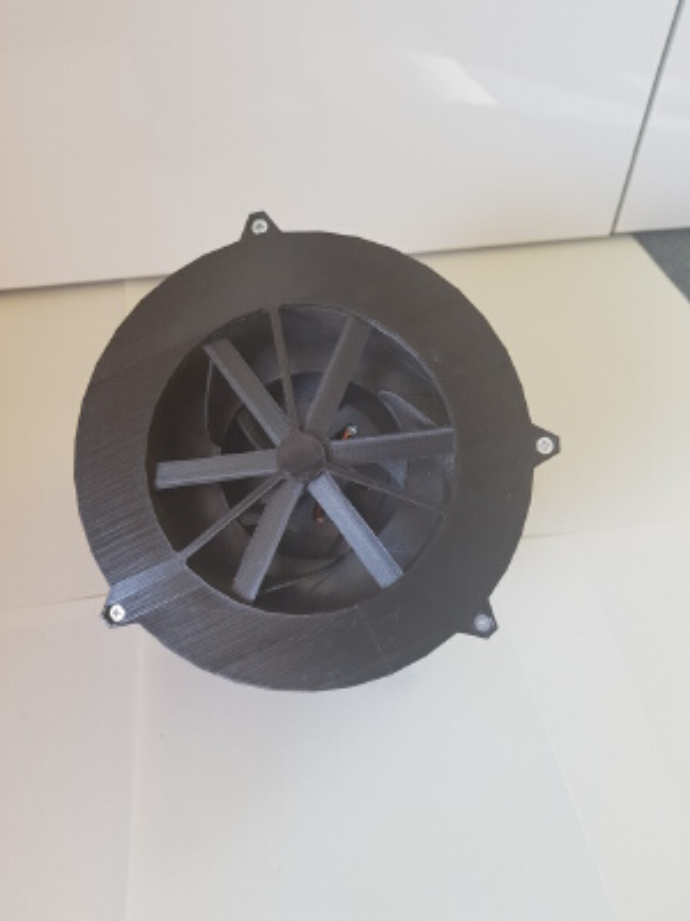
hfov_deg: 53.1
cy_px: 460
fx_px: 691
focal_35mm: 26
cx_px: 345
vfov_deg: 67.3
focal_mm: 4.2
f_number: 1.7
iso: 80
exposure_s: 1/100
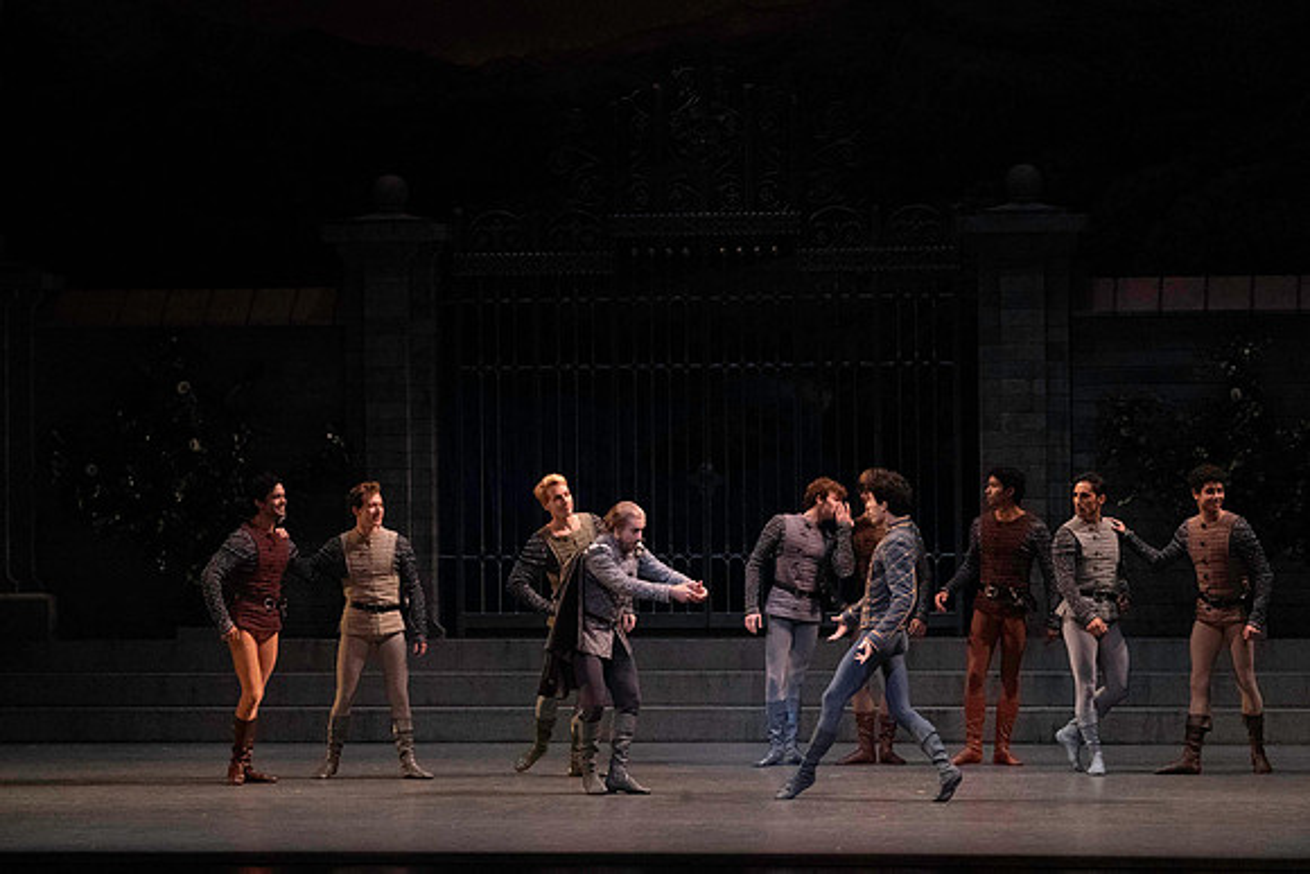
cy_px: 437
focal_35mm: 124
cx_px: 655
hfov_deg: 16.5
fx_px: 4513
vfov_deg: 11.1
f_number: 11
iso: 16000
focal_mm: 124
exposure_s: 1/400
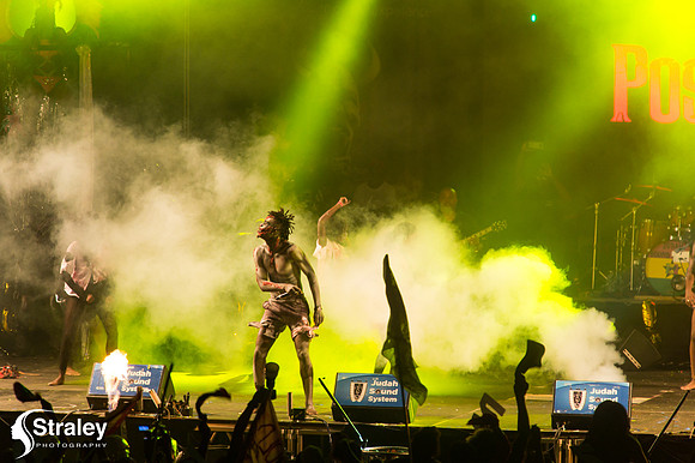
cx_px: 348
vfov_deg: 4.4
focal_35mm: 310
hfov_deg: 6.7
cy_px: 232
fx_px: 5981
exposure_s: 1/160
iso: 3200
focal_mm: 310
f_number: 5.6
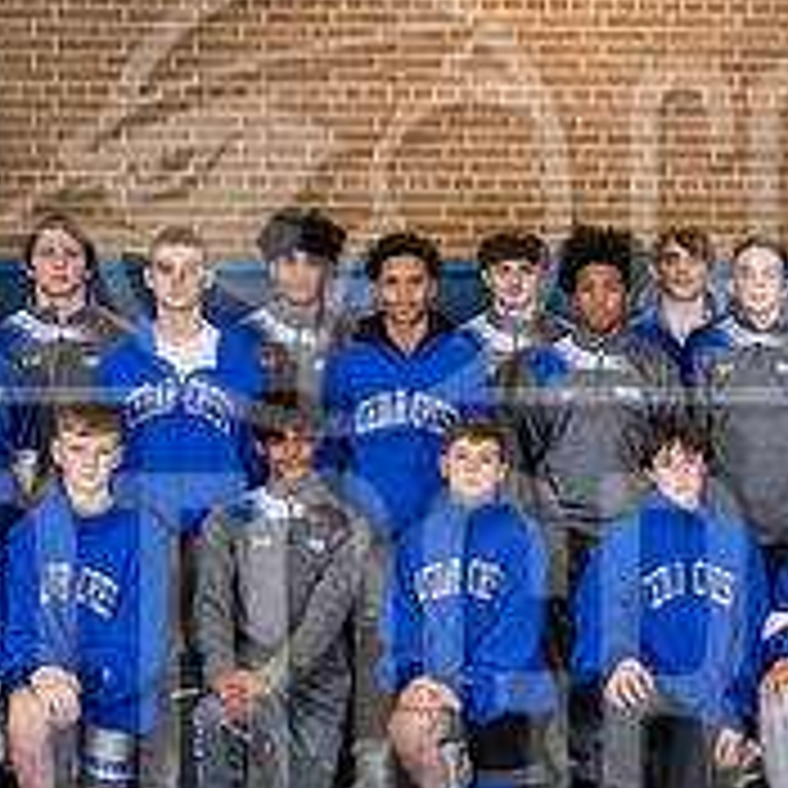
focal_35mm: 81
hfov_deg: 21.0
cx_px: 677
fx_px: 2086
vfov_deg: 21.4
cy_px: 424
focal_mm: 24
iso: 1600
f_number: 4
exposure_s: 1/160
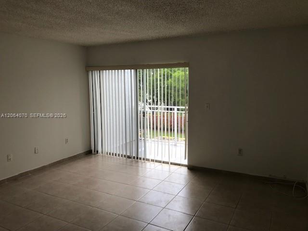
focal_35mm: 28
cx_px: 154
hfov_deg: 63.4
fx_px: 249
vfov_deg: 49.7
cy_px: 116
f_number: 1.8
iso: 20
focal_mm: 3.99
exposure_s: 1/195
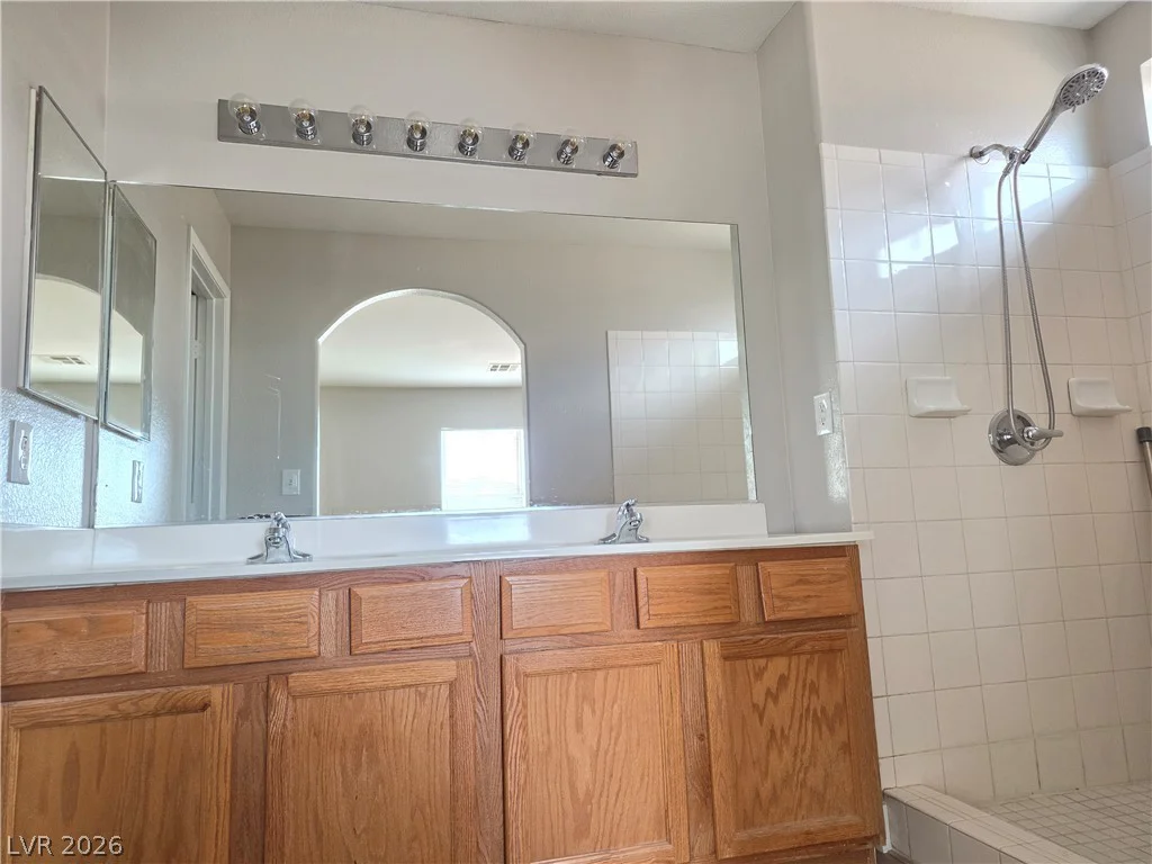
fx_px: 765
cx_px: 576
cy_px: 432
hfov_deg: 73.9
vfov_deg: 58.9
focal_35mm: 23
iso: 250
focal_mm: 6.25
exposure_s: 1/120
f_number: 1.7
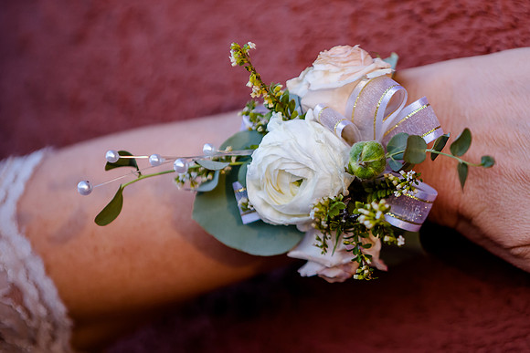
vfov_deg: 5.9
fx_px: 3406
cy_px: 179
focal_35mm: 231
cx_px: 416
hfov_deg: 8.9
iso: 500
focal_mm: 135
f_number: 2.8
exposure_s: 1/500
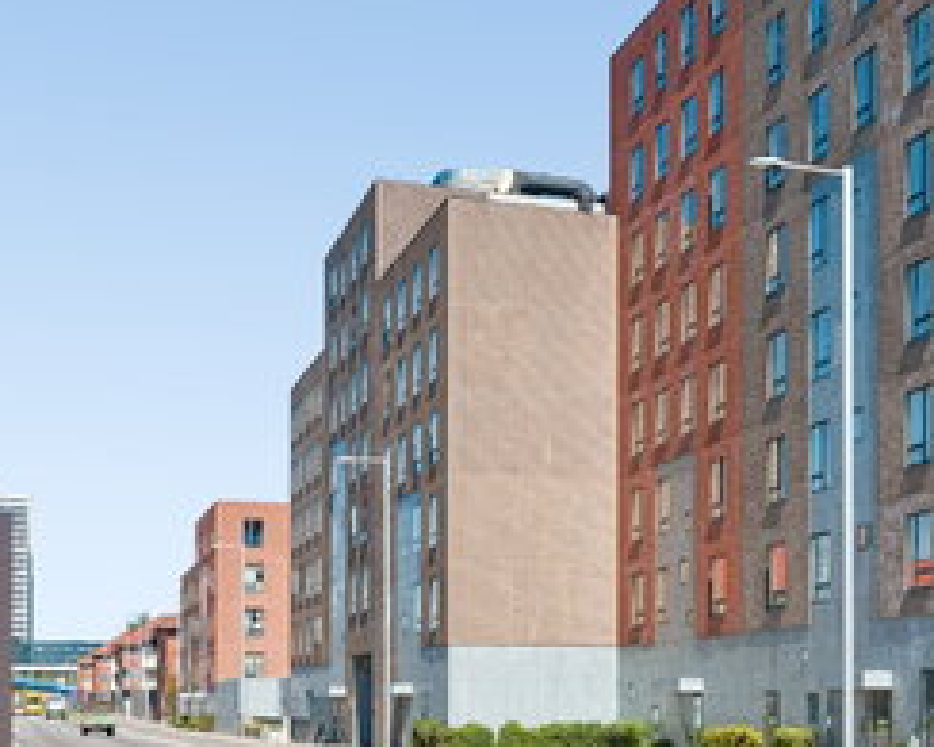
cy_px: 393
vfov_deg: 25.4
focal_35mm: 60
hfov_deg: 30.7
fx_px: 1658
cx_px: 750
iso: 200
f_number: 10
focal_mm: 26
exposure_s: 1/400
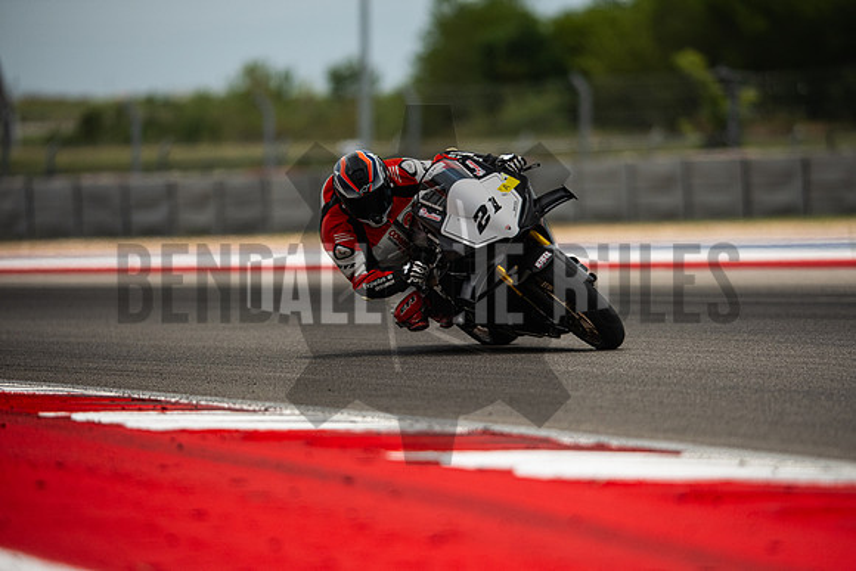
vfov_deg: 4.6
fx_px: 7135
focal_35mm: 300
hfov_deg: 6.9
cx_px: 428
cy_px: 286
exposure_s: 1/5000
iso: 320
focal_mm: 200
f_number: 2
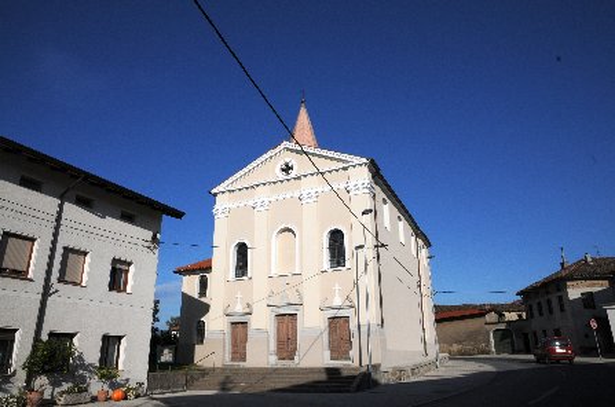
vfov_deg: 52.9
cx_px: 308
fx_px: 409
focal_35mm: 24
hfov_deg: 73.9
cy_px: 204
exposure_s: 1/800
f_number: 14
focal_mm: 16
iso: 320
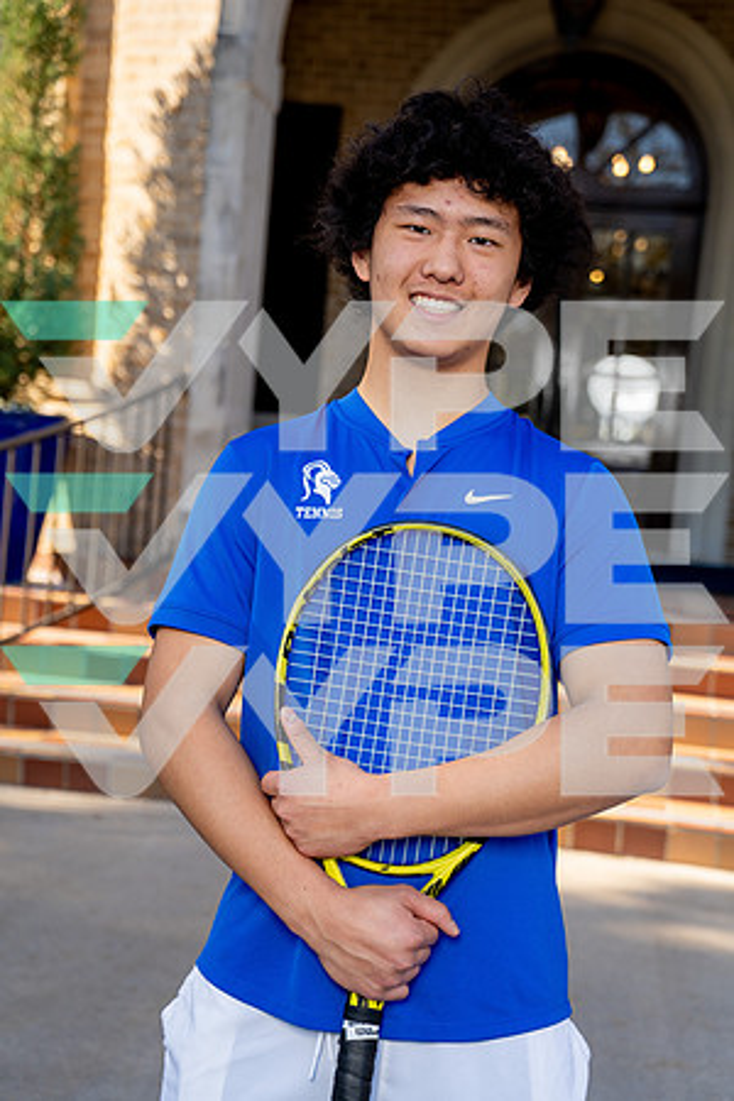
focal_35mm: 61
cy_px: 550
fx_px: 1865
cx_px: 367
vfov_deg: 32.9
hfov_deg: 22.3
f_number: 4
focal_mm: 61
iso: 100
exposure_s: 1/250
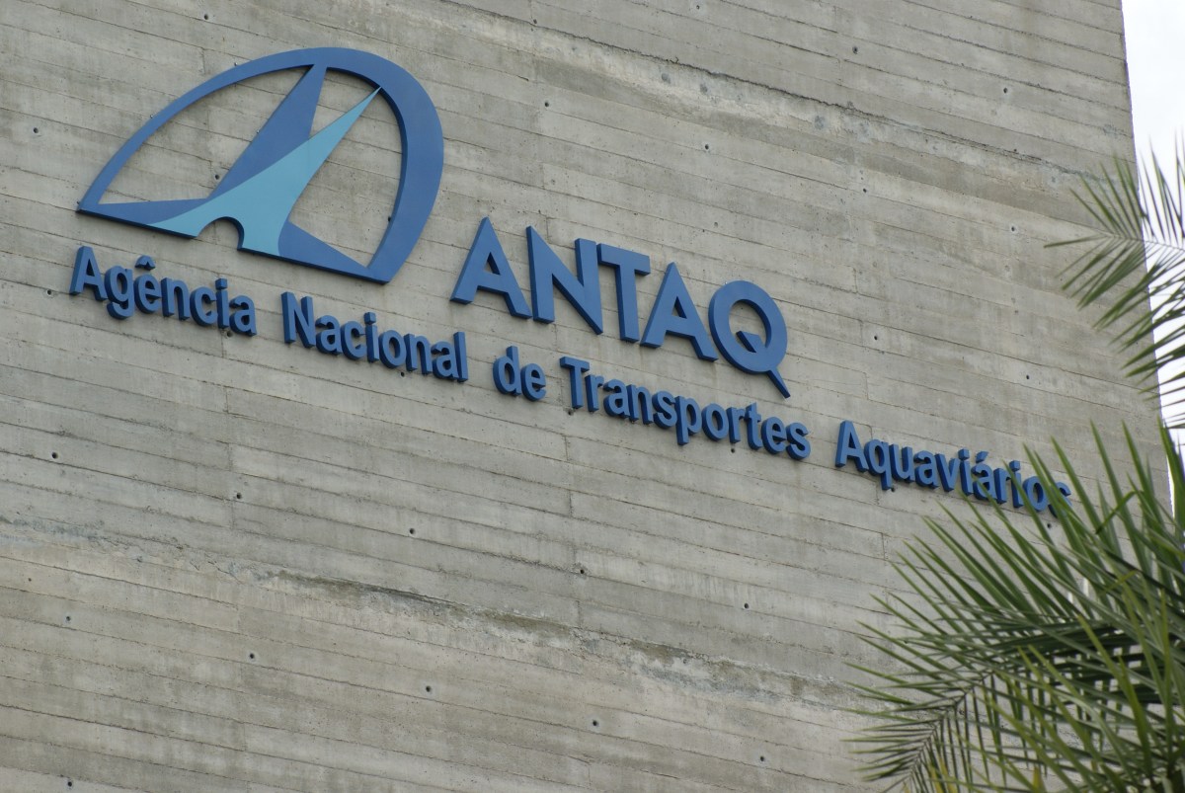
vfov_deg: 5.1
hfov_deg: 7.6
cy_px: 396
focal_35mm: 270
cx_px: 592
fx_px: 8897
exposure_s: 1/160
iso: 100
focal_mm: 180
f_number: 11
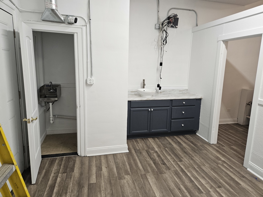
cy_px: 98
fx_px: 175
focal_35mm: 23
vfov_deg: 58.9
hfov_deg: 73.9
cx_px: 132
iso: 200
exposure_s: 1/120
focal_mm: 5.4
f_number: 1.8
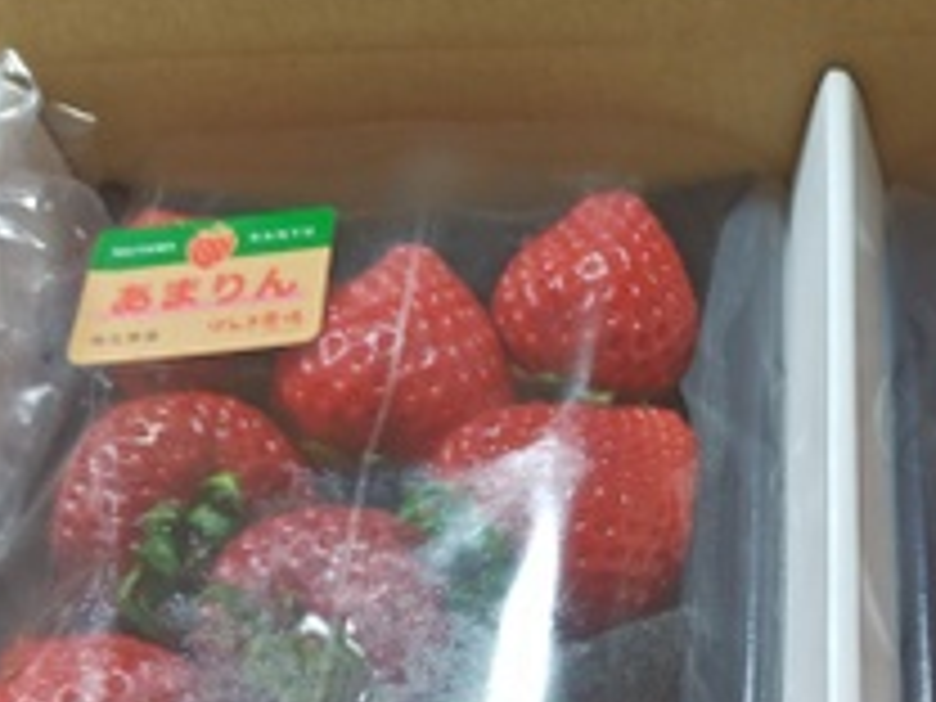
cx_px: 837
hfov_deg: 34.2
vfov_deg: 26.8
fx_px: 1433
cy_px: 598
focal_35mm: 53
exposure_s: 1/40
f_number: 1.9
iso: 305
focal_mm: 5.56
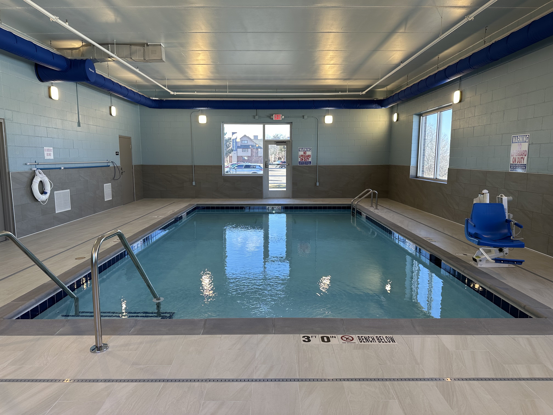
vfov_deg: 56.8
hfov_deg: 71.6
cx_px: 276
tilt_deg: -7.7
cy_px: 208
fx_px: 383
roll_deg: +0.1
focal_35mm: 24
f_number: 1.78
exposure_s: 1/139
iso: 80
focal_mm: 6.86
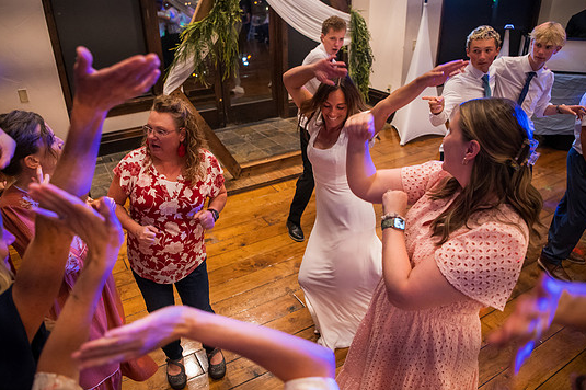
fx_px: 423
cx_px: 278
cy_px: 193
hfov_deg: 69.4
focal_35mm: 26
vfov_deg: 49.5
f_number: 2.8
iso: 6400
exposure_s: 1/200
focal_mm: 24
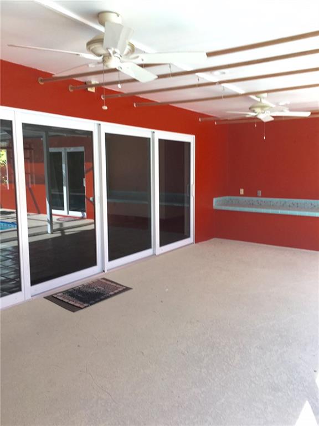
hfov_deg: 48.2
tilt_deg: -7.1
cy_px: 213
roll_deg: +0.0
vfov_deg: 61.7
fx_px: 356
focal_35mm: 29
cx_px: 160
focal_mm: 4.15
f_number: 2.2
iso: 25
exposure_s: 1/120
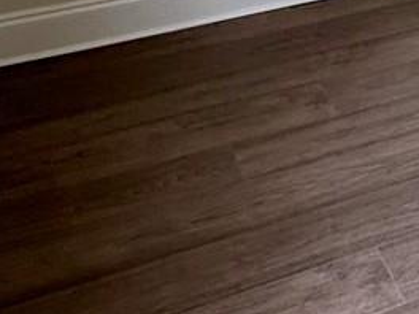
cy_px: -341
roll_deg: +0.3
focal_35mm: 85
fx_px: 1029
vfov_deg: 14.2
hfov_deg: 19.7
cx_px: 648
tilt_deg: -3.5
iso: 64
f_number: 2.2
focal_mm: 2.22
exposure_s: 1/171
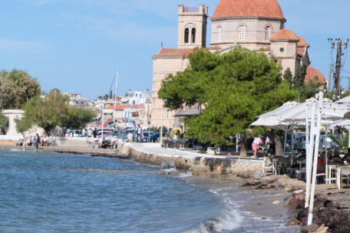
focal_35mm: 119
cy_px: 241
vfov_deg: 11.4
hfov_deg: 16.6
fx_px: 1157
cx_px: -41
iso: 320
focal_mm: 35
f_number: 5.6
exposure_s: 1/1500
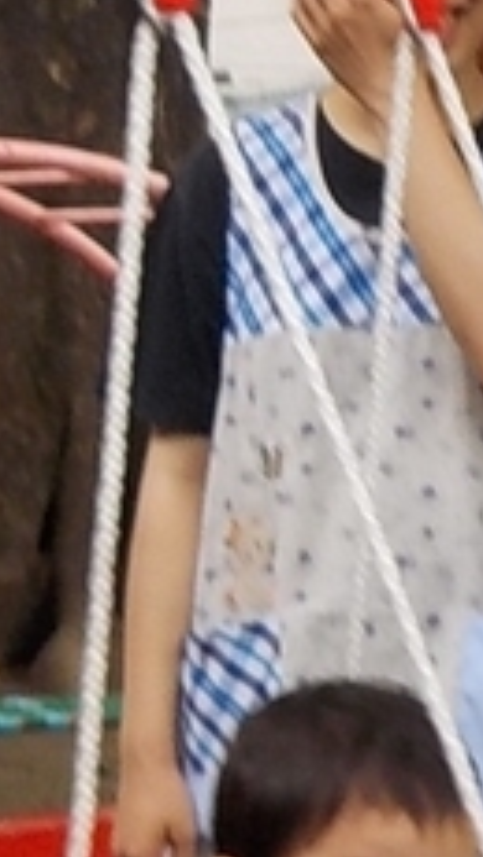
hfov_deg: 7.1
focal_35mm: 170
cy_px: 130
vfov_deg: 12.6
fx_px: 3869
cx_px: 282
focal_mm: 4.1
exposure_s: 1/125
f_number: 3.3
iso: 125
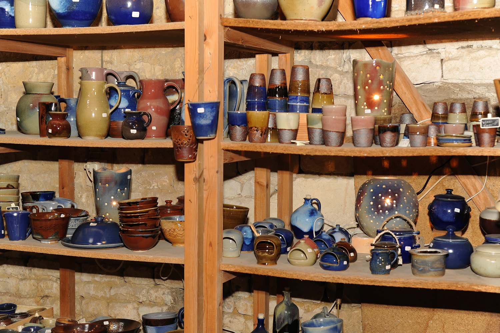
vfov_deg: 23.3
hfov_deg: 34.5
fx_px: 805
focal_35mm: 58
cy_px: 166
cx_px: 250
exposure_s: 1/60
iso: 640
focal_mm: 58
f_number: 5.6
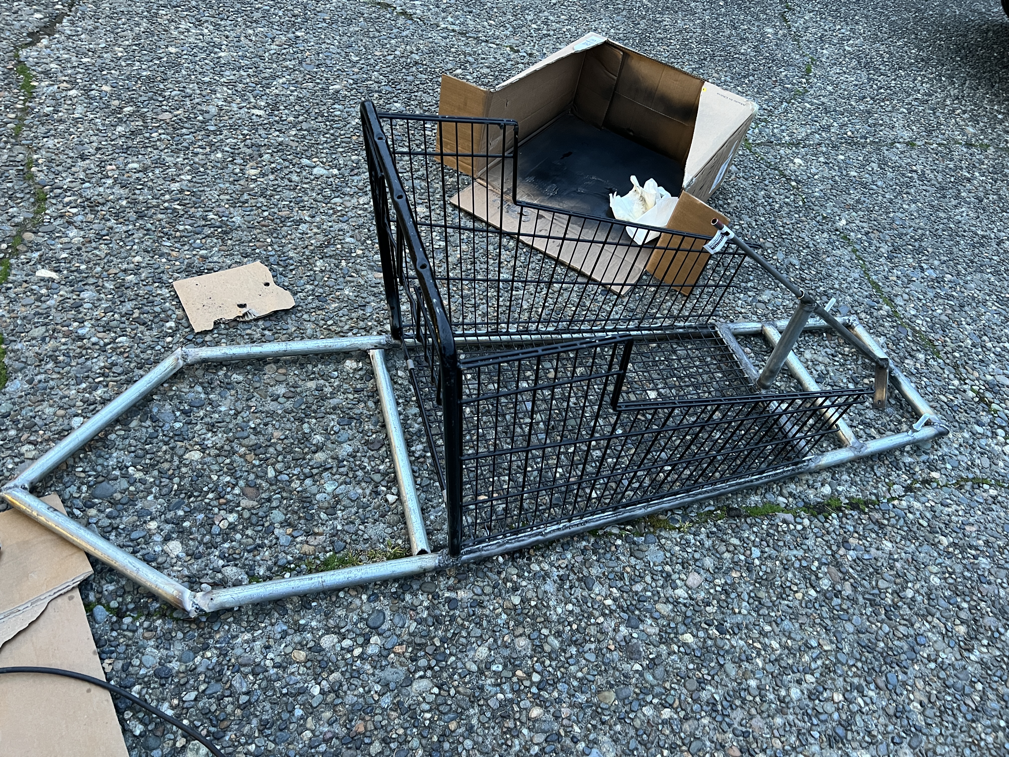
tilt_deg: -49.2
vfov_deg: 53.1
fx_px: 758
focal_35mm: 26
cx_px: 504
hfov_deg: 67.3
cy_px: 378
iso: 500
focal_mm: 5.7
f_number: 1.5
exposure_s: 1/60
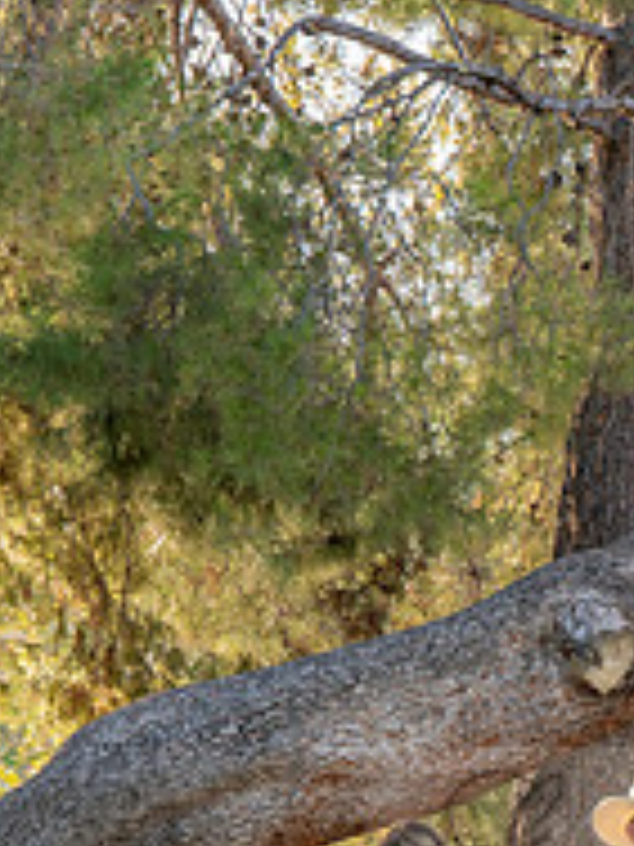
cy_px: 853
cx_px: 760
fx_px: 9060
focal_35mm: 371
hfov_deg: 4.0
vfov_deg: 5.3
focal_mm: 125
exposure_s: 1/200
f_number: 5.6
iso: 200
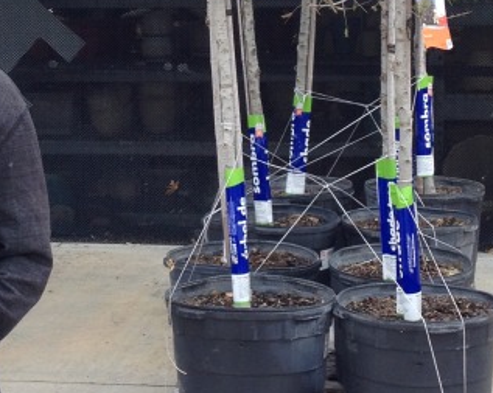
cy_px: 85
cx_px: 188
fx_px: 1676
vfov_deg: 13.3
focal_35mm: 115
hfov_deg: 16.7
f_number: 2.4
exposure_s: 1/176
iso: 50
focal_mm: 4.28
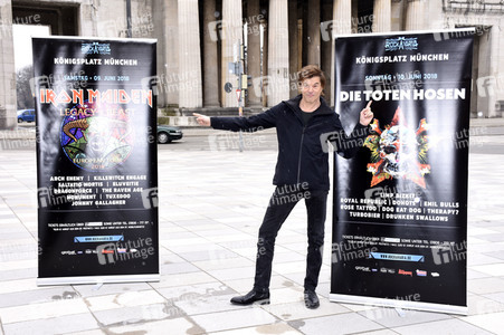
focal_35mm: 45
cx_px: 252
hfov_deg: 43.6
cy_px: 168
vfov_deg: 29.8
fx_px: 630
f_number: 6.3
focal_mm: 30
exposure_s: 1/125
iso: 200
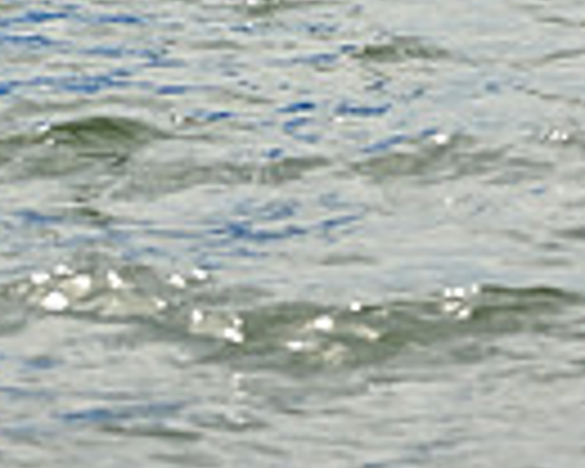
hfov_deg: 4.7
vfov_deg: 3.7
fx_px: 7099
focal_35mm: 410
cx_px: 119
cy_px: -819
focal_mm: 98
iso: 320
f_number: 9
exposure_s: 1/1600
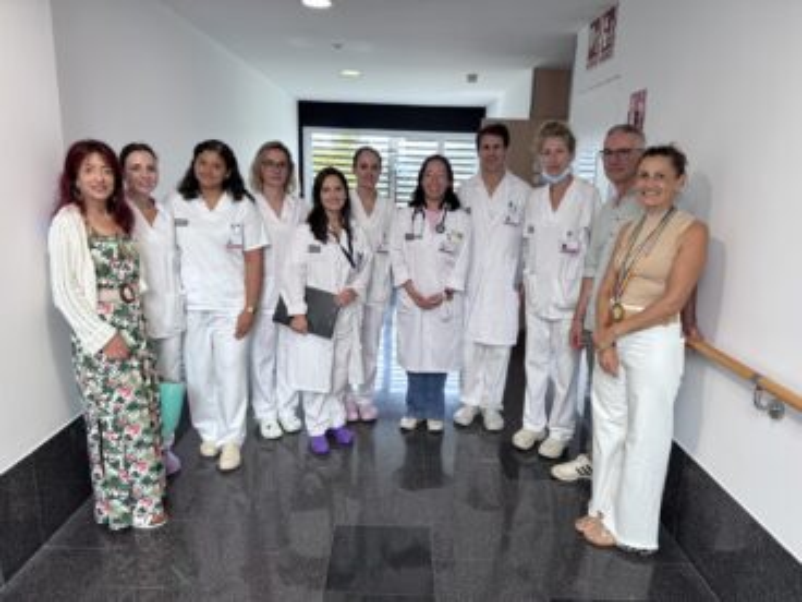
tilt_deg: -12.2
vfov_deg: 56.8
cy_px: 301
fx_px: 556
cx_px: 401
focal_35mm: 24
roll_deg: -1.7
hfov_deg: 71.6
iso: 64
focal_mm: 6.76
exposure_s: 1/100
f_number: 1.78
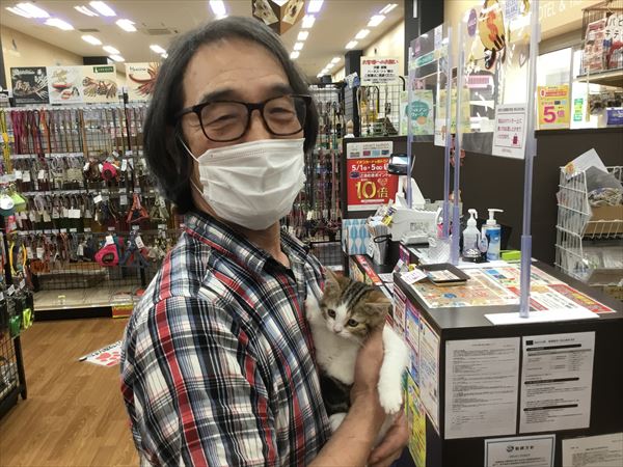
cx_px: 312
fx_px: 558
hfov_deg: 58.4
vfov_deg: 45.4
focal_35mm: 31
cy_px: 234
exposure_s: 1/33
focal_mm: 3.3
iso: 64
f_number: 2.4
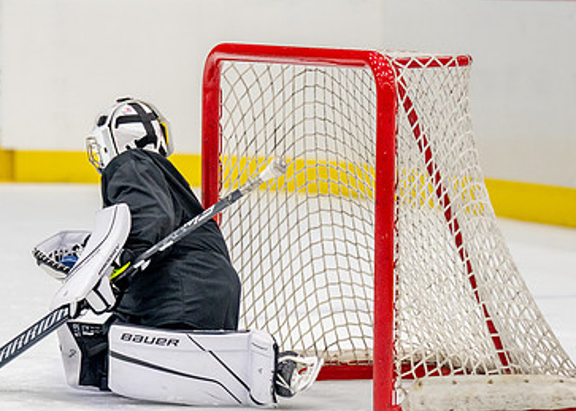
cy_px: 172
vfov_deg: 4.4
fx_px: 5298
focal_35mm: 324
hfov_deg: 6.2
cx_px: 28
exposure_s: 1/1250
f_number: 2.8
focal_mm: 141
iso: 1000
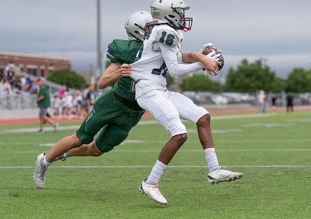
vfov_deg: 11.8
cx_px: 198
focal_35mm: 120
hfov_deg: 16.7
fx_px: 1059
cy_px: 131
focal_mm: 96
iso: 250
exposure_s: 1/1250
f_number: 2.8
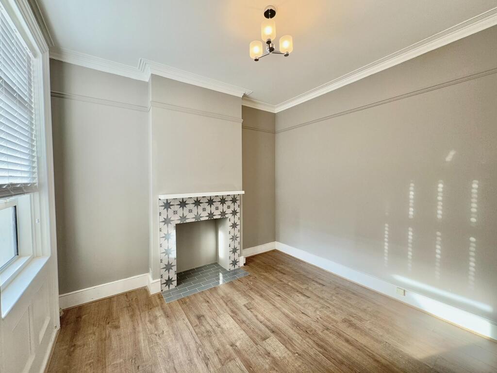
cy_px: 186
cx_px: 248
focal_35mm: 14
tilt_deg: -1.5
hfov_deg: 102.1
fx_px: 201
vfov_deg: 85.7
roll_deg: -0.2
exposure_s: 1/99
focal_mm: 2.22
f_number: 2.2
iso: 125
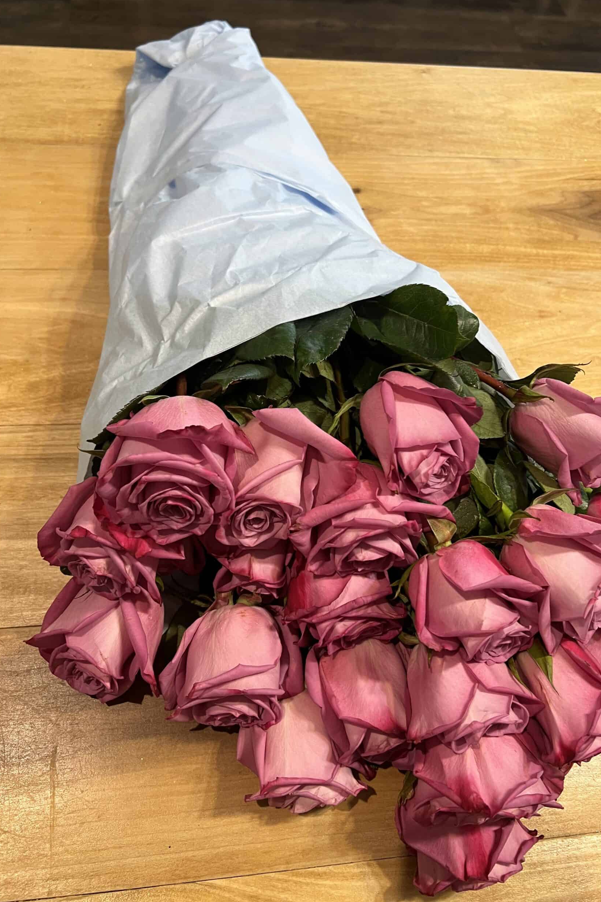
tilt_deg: -59.7
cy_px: 436
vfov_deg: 65.5
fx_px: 701
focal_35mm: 28
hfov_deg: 46.4
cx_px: 305
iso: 100
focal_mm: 5.7
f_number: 1.5
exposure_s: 1/60
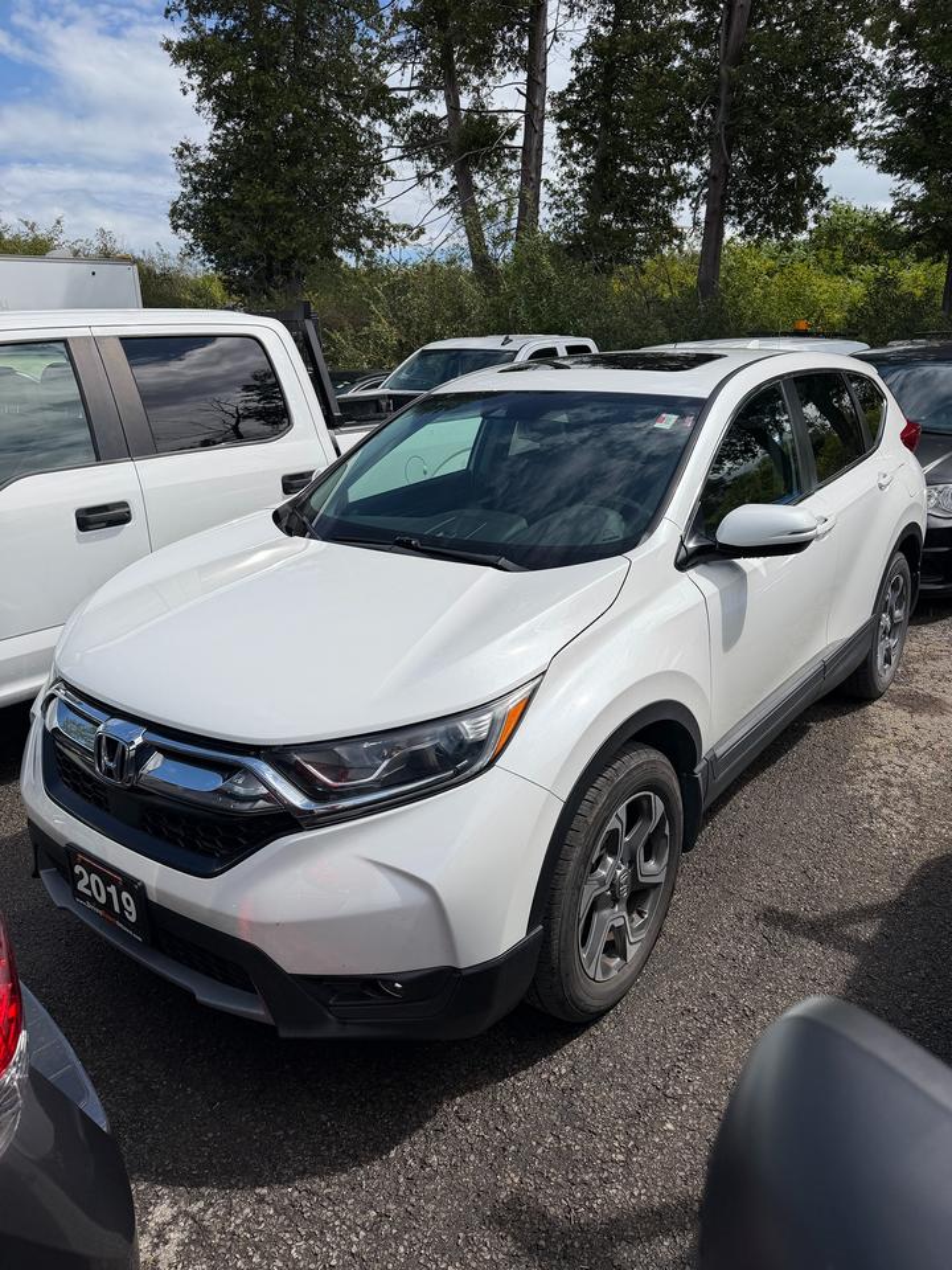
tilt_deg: -16.9
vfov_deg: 71.6
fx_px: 880
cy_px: 635
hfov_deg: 56.8
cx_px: 476
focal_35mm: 24
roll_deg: -0.3
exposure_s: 1/8130
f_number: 1.78
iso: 80
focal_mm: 6.76
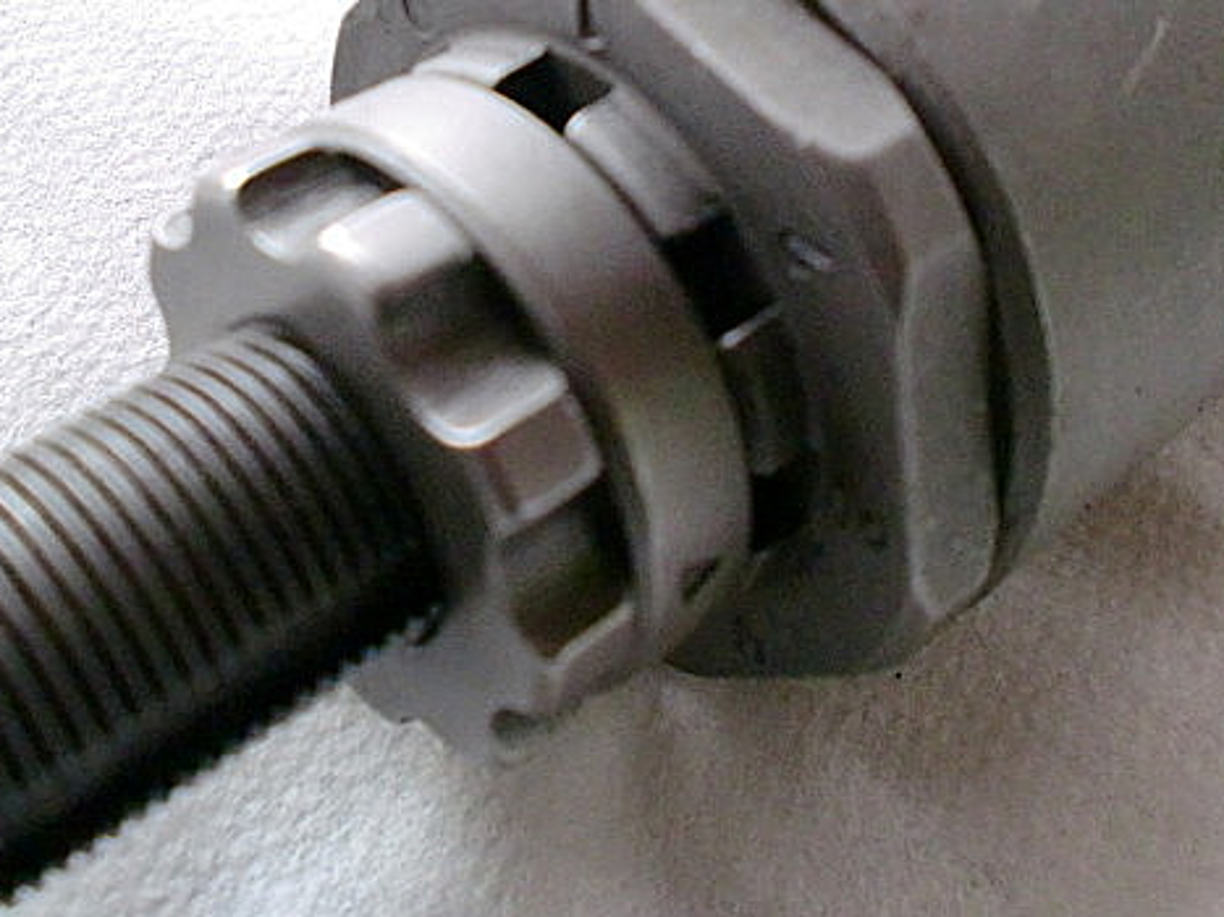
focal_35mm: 48
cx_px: 506
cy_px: 314
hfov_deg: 39.5
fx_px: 1697
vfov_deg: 30.1
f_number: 3.1
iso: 640
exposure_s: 1/60
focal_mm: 6.3
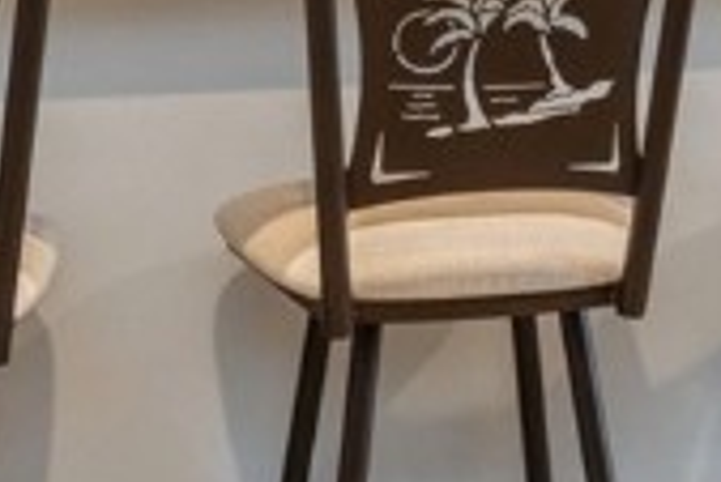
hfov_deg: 17.5
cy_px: -286
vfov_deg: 11.3
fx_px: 2325
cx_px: 589
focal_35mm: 116
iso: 200
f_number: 8
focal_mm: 17
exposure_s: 1/2.5
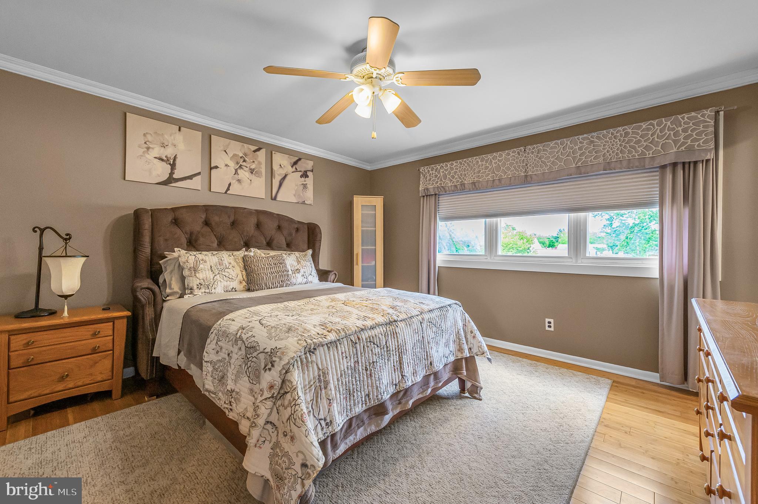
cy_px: 252
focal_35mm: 14
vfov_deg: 81.1
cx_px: 379
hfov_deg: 104.3
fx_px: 295
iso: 1600
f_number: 8
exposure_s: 1/80
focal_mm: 14
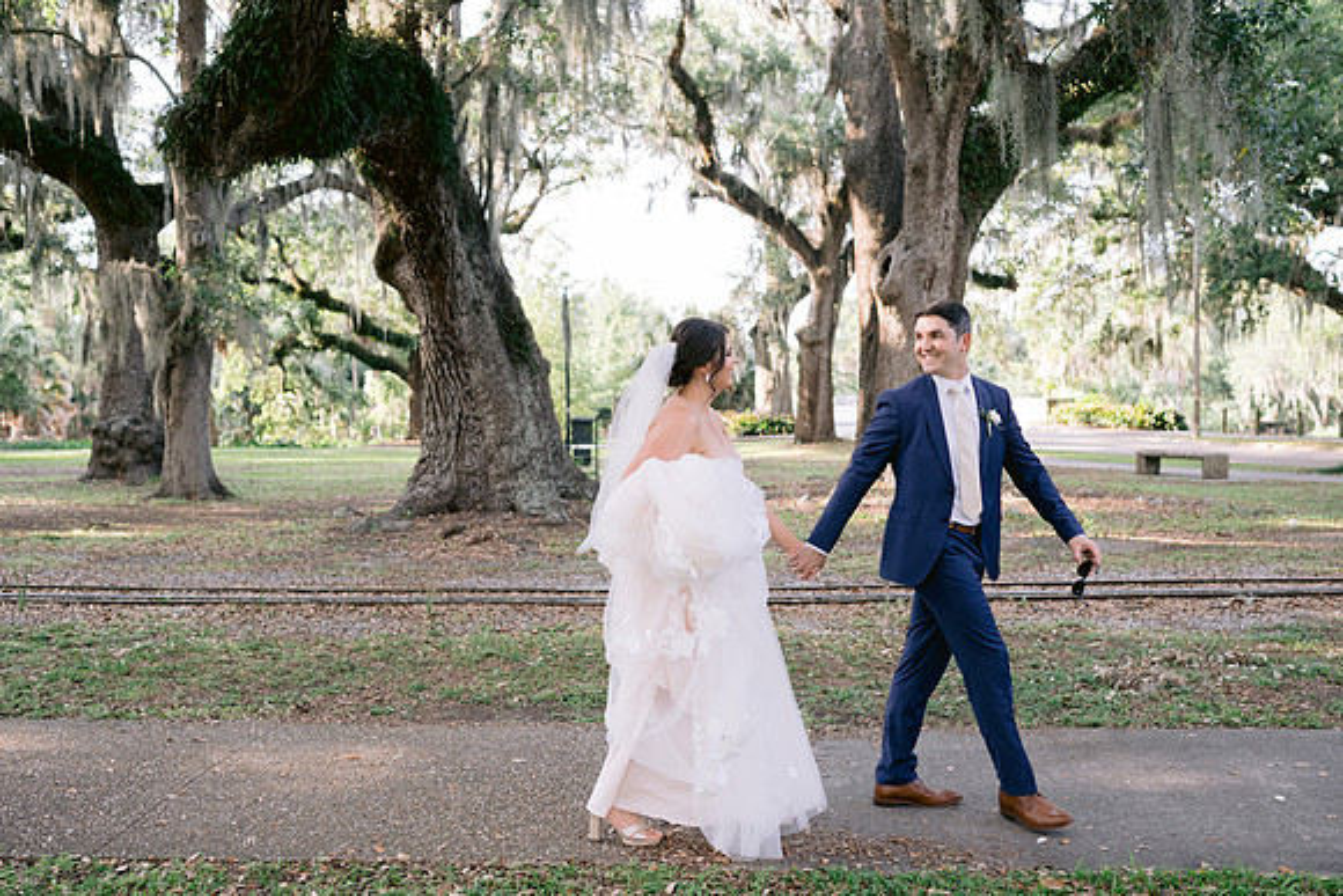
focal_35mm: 37
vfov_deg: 36.2
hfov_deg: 52.2
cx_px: 672
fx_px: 1370
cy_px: 448
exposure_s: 1/250
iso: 250
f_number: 2.8
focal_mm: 35
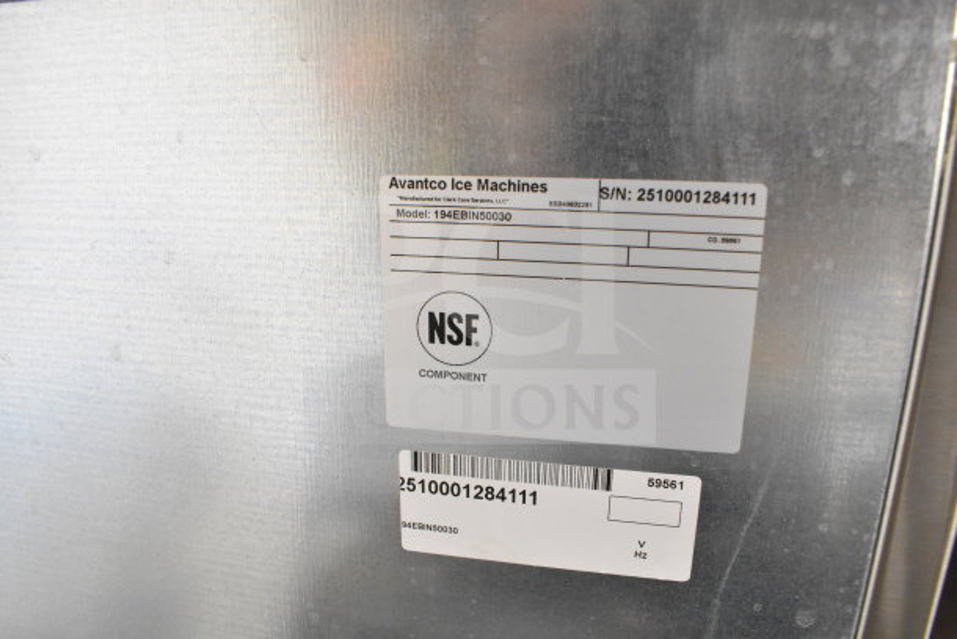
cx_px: 478
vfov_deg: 48.0
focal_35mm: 27
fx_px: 718
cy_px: 320
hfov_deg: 67.4
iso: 6400
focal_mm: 18
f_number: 5.6
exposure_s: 1/125
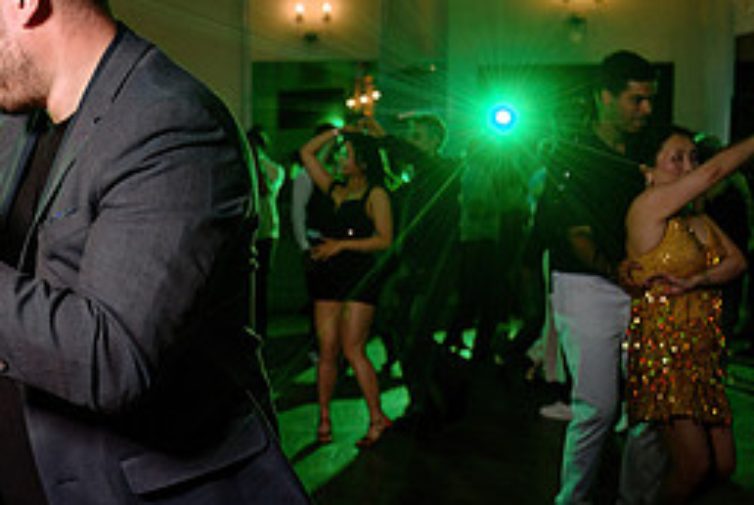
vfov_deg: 18.2
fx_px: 1573
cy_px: 312
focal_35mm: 75
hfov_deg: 26.0
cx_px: 56
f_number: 2.8
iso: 800
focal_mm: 28
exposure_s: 1/100
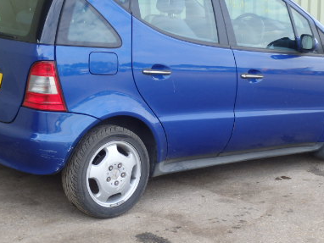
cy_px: 95
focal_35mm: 77
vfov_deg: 19.1
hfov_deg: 25.3
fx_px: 721
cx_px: 138
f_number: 4.9
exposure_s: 1/100
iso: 125
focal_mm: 8.3
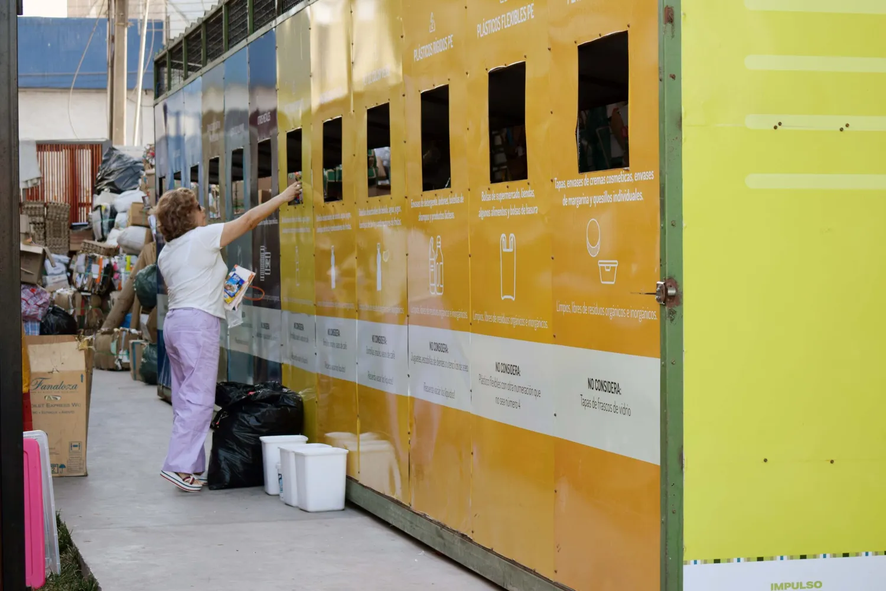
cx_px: 443
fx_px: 2030
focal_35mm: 82
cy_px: 296
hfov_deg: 24.6
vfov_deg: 16.6
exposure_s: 1/125
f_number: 5.6
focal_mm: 55
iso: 200
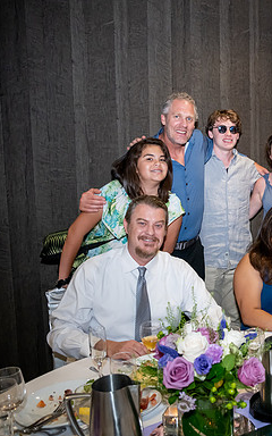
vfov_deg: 52.7
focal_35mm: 37
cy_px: 219
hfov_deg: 30.5
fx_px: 439
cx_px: 305
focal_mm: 24
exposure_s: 1/320
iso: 2500
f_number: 4
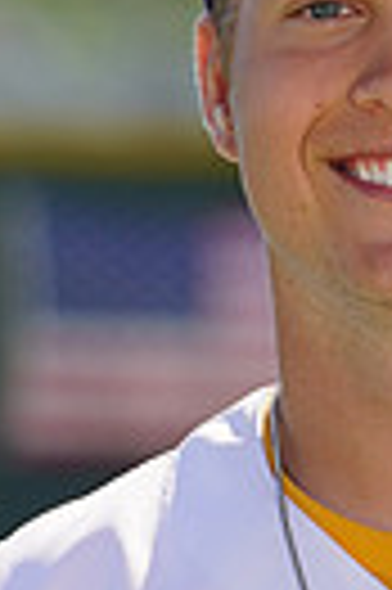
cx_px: 387
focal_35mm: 1184
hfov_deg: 1.2
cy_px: 757
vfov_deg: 1.7
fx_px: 19388
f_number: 8
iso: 100
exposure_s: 1/250
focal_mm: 268
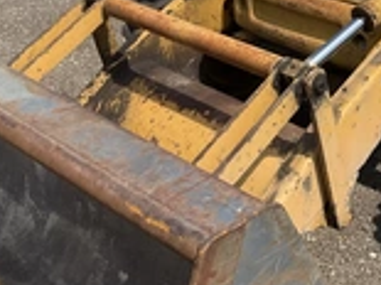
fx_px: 825
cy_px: -20
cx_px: 376
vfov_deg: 18.9
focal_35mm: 75
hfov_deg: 24.9
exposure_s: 1/1577
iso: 25
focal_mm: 3
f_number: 1.8
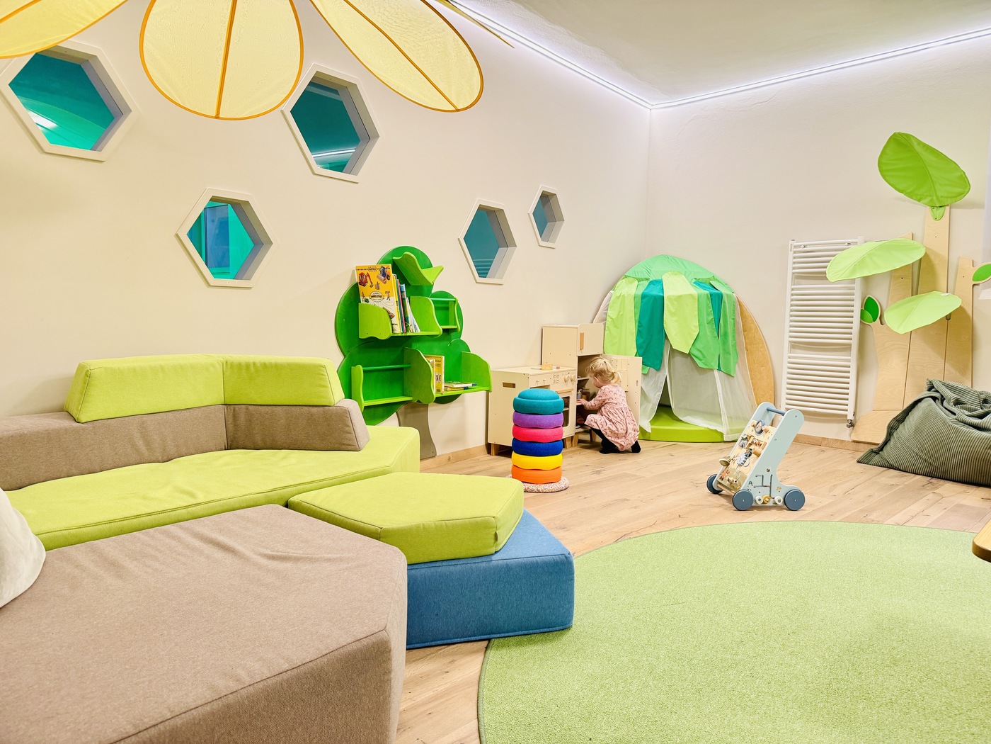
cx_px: 496
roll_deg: -1.2
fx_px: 687
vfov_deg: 56.8
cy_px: 372
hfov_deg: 71.6
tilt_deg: -4.7
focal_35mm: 24
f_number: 1.78
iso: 250
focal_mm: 6.76
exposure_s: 1/59
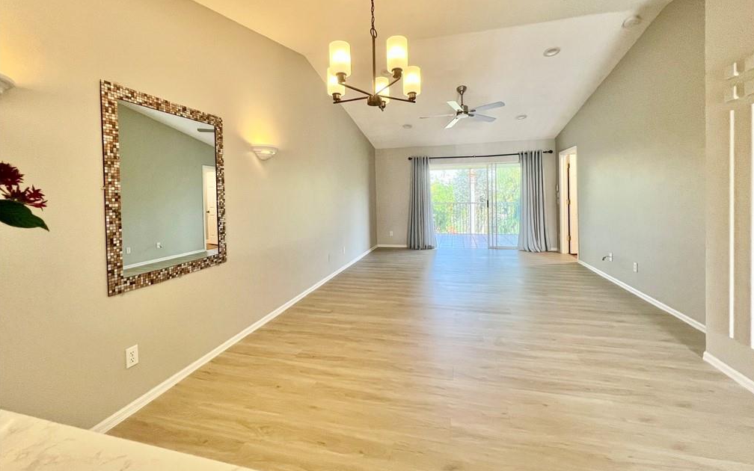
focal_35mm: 14
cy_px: 202
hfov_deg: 105.3
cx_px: 381
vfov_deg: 78.2
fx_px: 288
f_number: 1.8
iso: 160
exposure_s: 1/120
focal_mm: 1.57
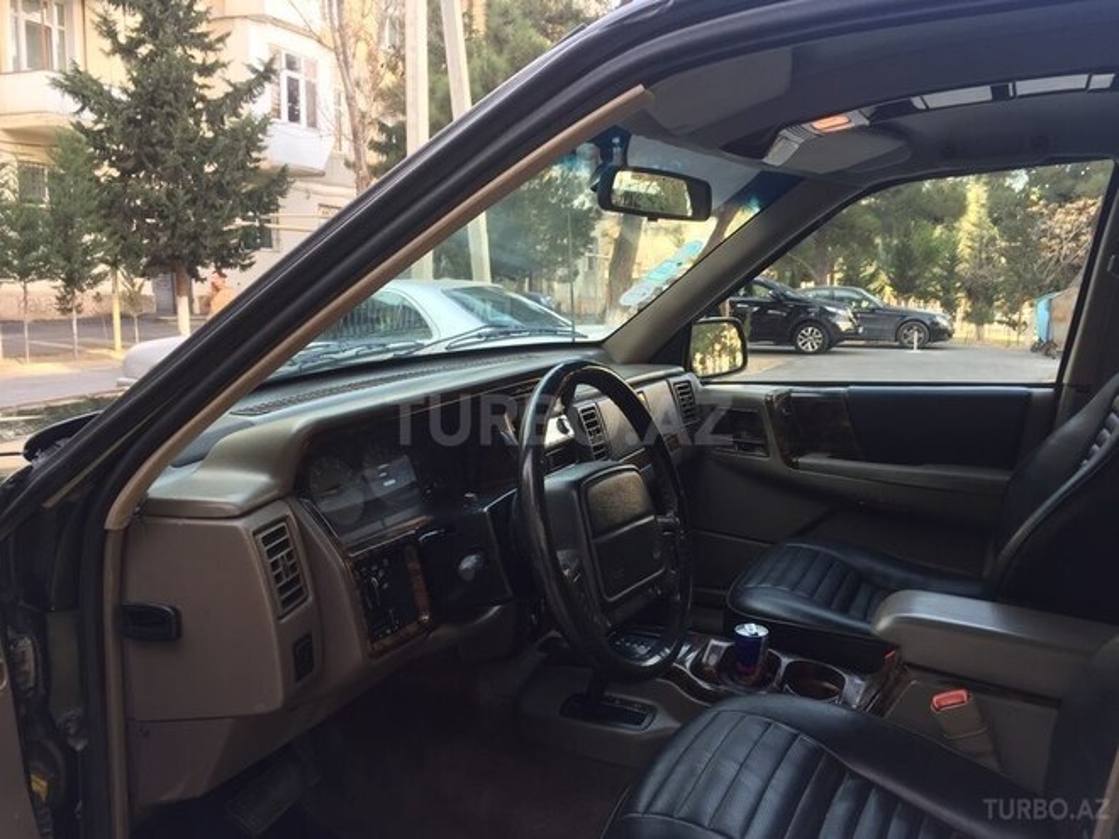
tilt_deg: -6.8
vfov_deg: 48.2
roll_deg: -1.1
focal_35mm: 29
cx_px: 560
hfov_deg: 61.7
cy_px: 420
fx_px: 937
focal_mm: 4.15
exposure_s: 1/50
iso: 32
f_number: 2.2
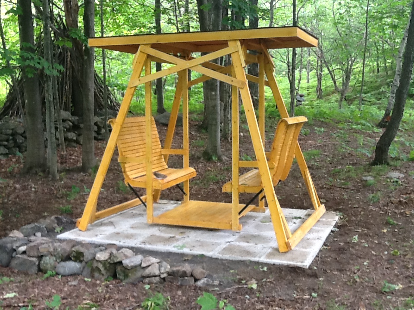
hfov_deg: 42.9
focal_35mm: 44
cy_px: 155
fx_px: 526
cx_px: 207
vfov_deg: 32.9
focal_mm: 2.03
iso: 50
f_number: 2.4
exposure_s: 1/30
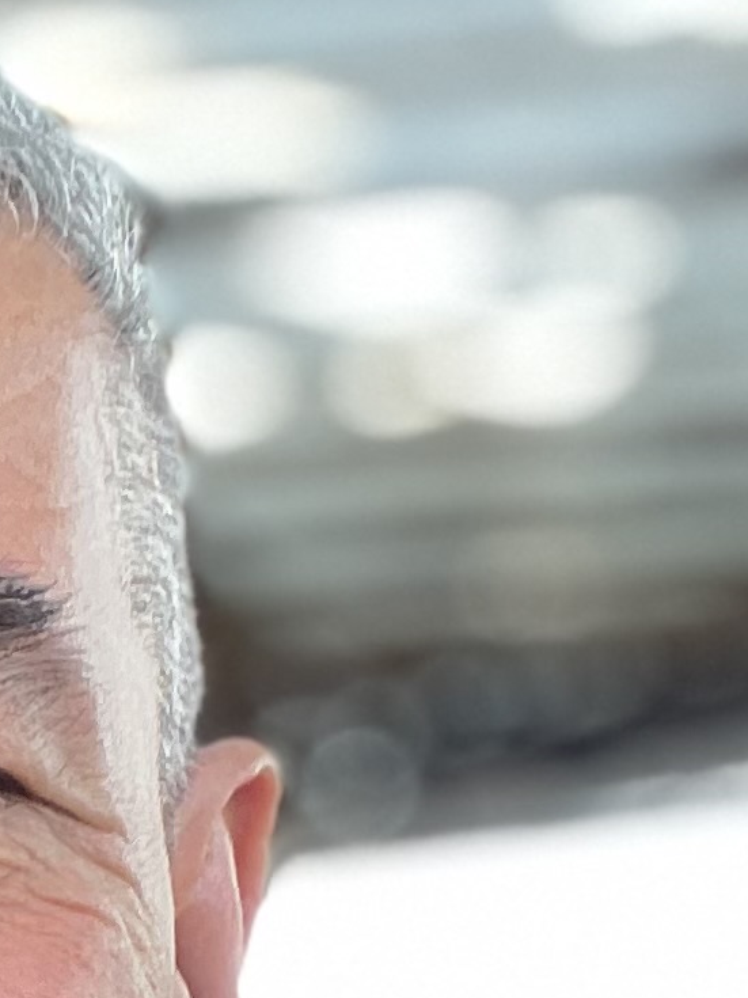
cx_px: -414
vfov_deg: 15.4
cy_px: 975
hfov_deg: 11.2
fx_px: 3631
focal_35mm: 126
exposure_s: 1/60
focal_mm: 2.71
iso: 125
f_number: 2.2
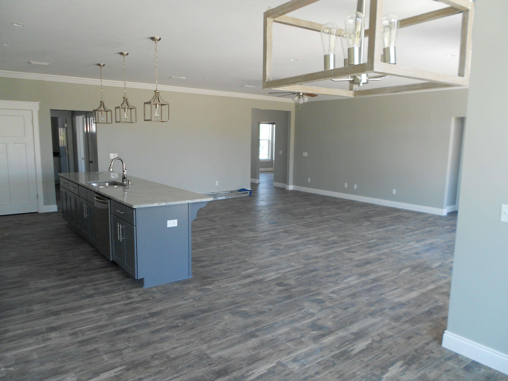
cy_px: 190
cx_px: 254
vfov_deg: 53.1
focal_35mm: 26
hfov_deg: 67.3
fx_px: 382
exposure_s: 1/30
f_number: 3.2
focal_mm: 4.6
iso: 125
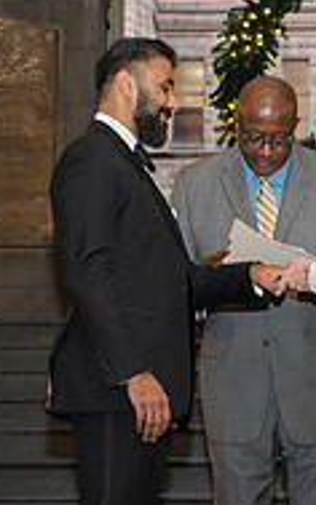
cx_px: 344
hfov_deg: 8.8
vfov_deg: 14.1
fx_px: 2041
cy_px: 405
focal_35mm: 148
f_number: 3.5
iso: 1000
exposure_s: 1/200
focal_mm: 35
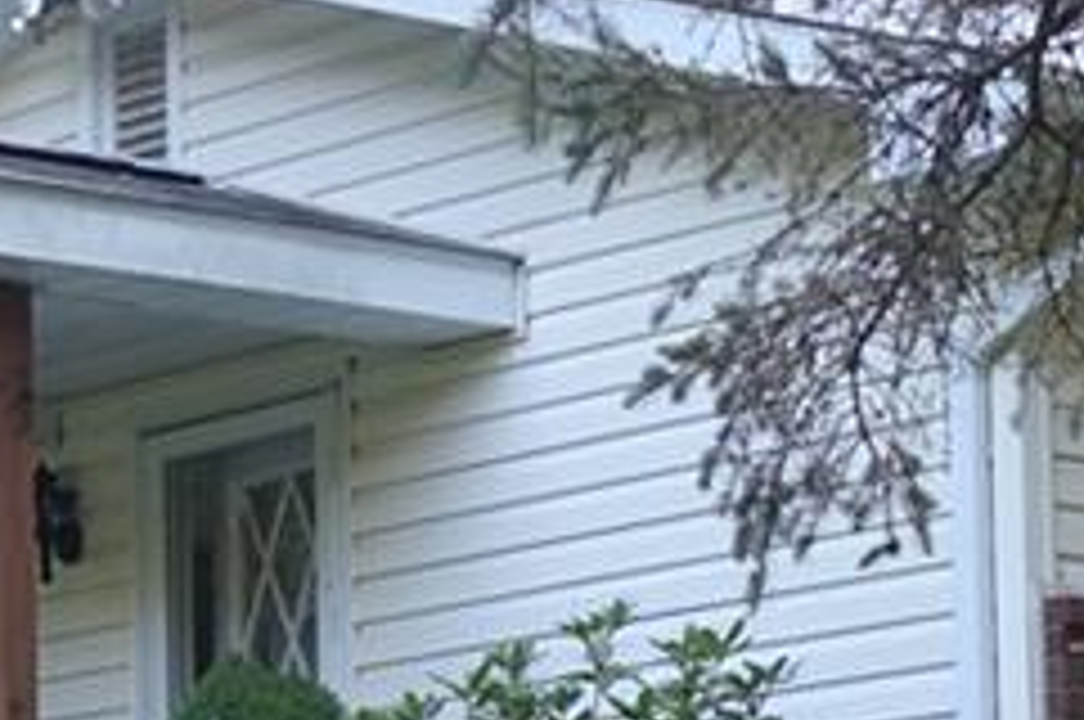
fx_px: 5112
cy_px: 756
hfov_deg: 11.8
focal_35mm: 170
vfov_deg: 8.0
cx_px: 1430
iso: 100
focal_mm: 14.53
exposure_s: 1/60
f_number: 2.8
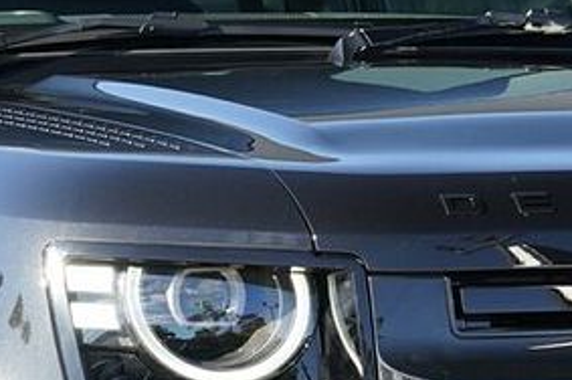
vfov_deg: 3.6
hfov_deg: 5.5
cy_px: 331
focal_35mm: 378
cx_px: 105
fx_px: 5999
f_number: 5.6
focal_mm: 89
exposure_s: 1/640
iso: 1000
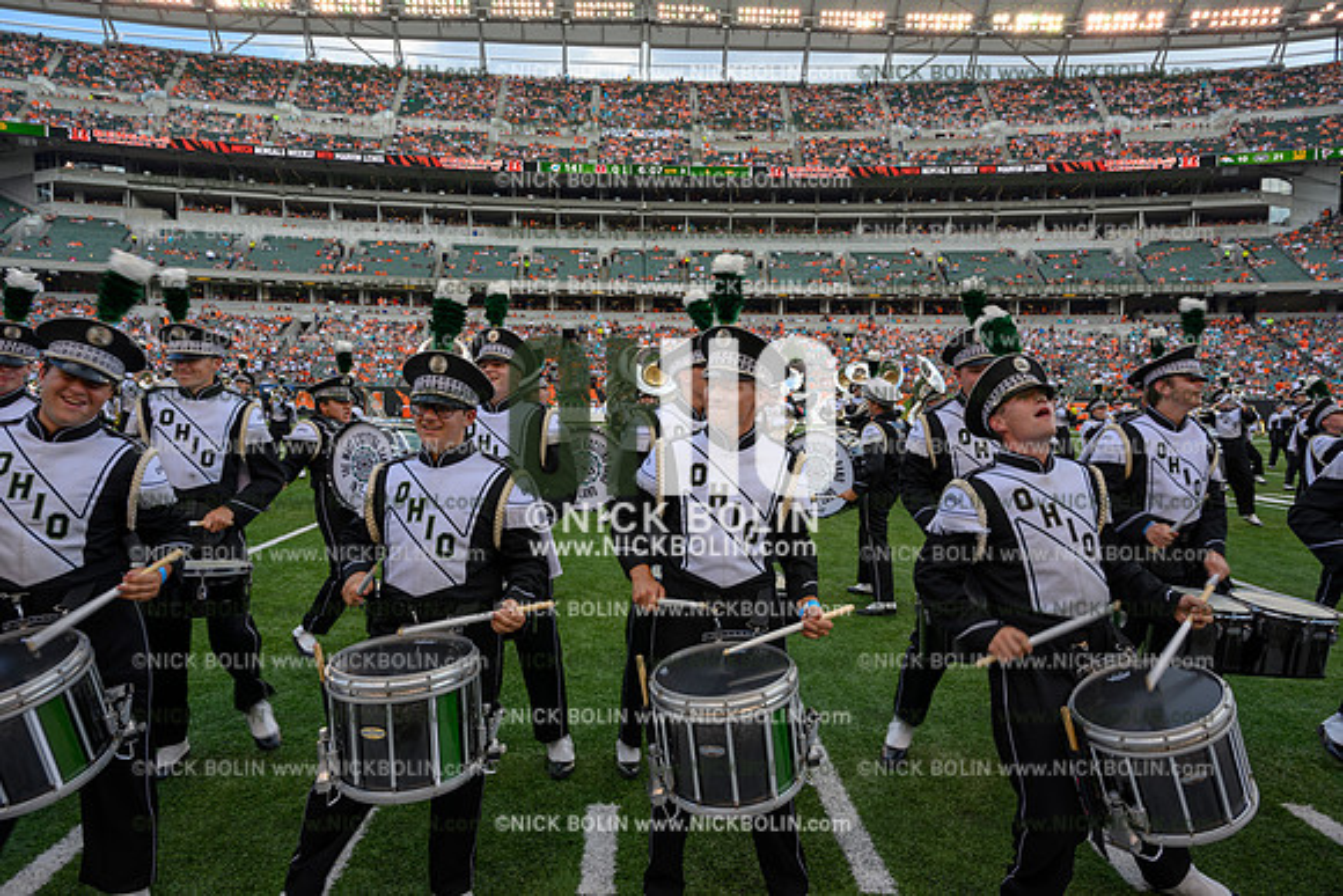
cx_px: 672
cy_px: 448
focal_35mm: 24
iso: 80
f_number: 7.1
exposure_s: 1/100
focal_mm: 24
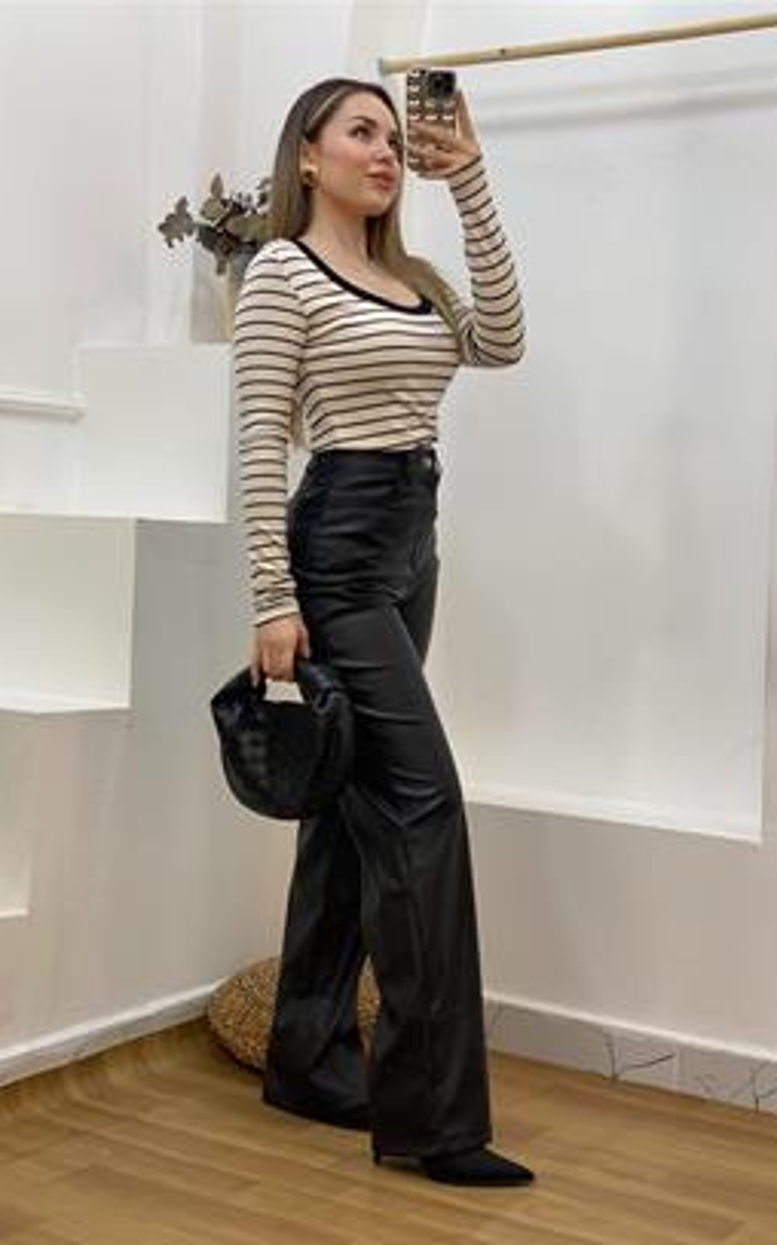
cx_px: 367
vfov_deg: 36.3
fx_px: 1899
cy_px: 629
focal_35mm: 56
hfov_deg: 23.1
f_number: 2
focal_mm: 6
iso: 80
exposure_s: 1/100
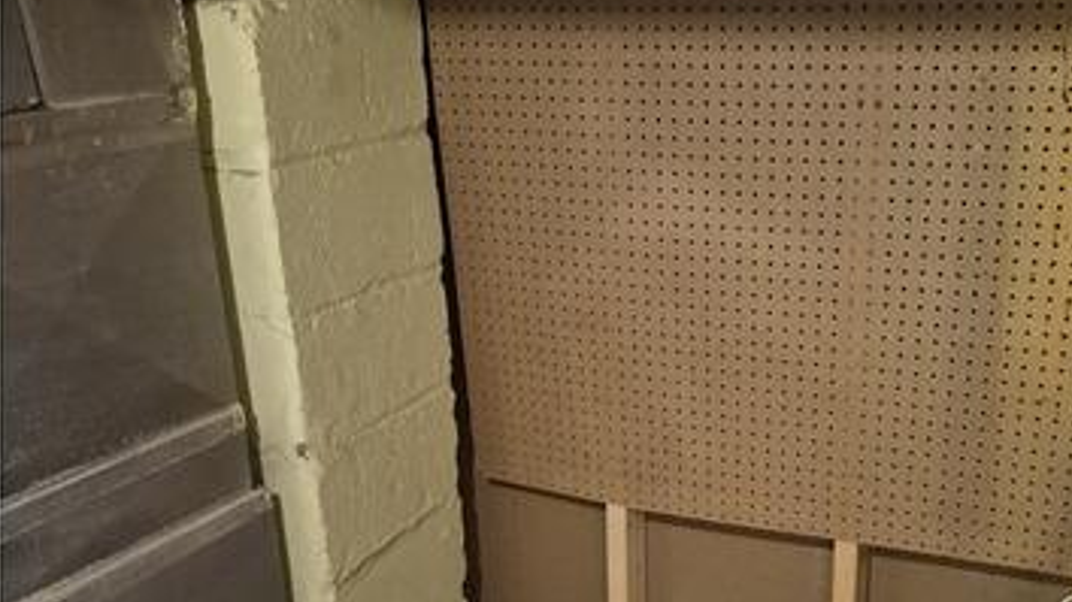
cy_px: 629
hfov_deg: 58.0
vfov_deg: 31.5
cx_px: 539
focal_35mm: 34
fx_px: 966
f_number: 1.8
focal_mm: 5.4
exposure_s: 1/60
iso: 1600
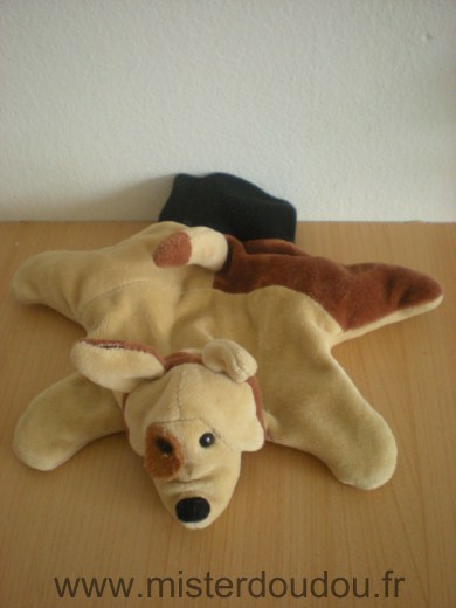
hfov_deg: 37.7
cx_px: 228
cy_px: 304
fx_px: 667
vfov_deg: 49.0
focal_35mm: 38
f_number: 3.1
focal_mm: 6.3
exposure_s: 1/8
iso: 336
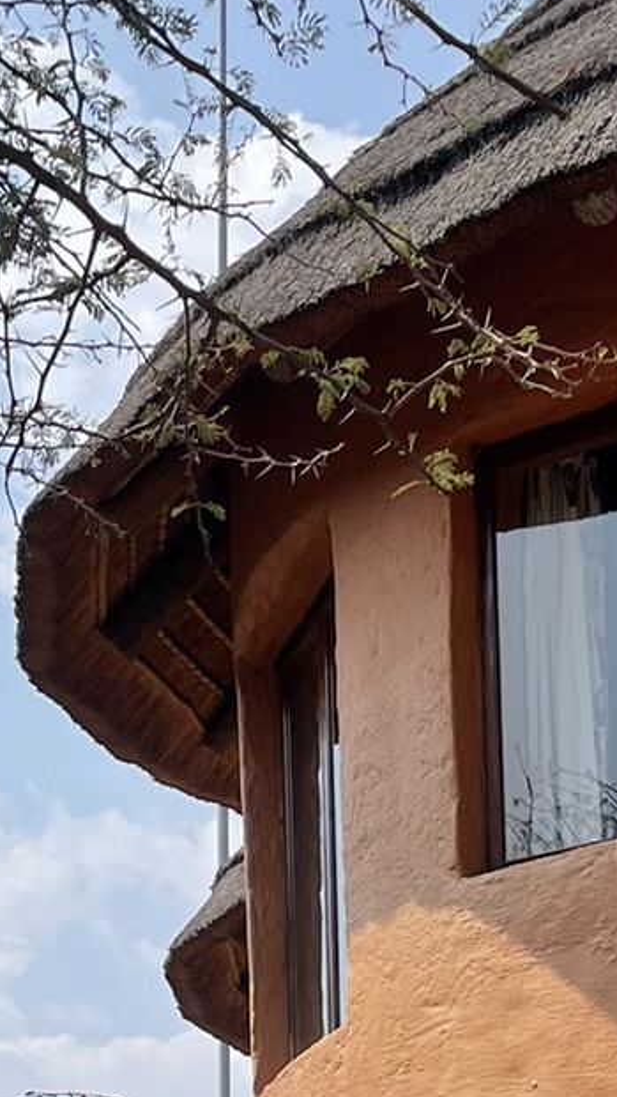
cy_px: 1274
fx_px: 2616
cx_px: 212
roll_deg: +0.9
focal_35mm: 90
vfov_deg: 22.1
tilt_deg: +8.4
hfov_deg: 13.4
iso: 32
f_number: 1.6
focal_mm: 5.1
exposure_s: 1/2857
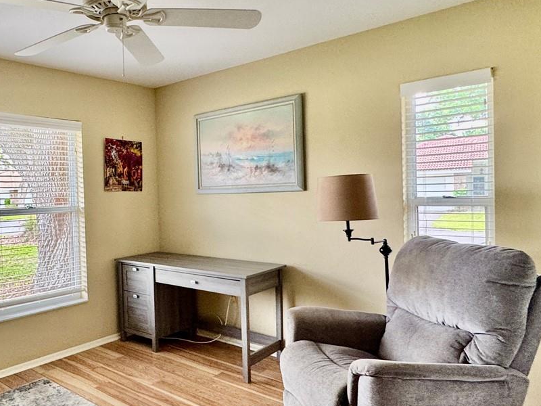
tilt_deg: -1.7
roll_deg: +1.4
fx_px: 438
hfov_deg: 59.9
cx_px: 133
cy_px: 204
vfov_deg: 49.7
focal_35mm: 28
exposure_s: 1/99
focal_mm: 2.22
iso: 200
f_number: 2.2
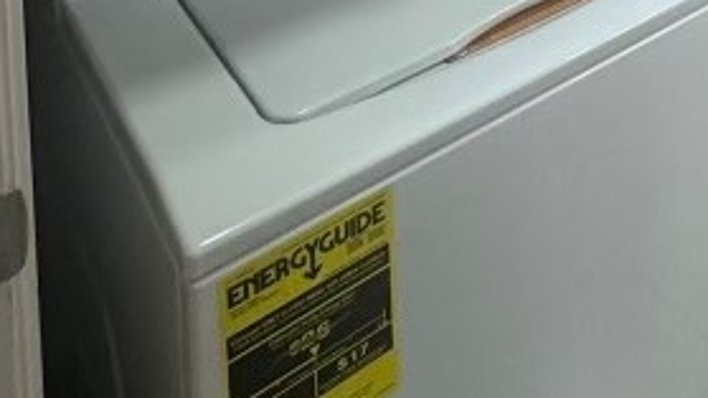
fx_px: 1051
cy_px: -504
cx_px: 777
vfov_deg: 15.0
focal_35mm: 56
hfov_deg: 32.7
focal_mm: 2.22
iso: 250
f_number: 2.2
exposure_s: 1/120
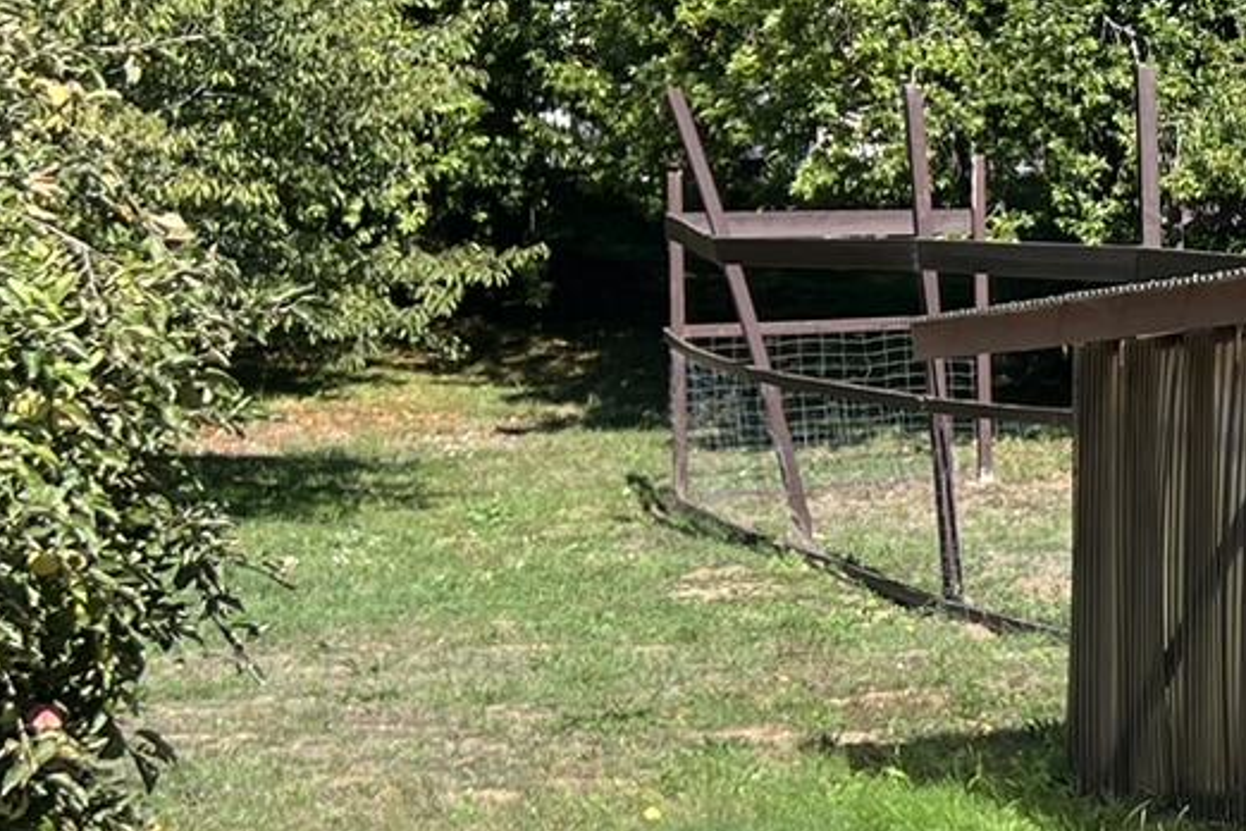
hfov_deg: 16.7
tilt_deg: -2.0
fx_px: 3668
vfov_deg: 12.9
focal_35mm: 106
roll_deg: +1.2
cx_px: 2091
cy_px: 604
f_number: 1.5
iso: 50
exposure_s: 1/2165
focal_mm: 5.7
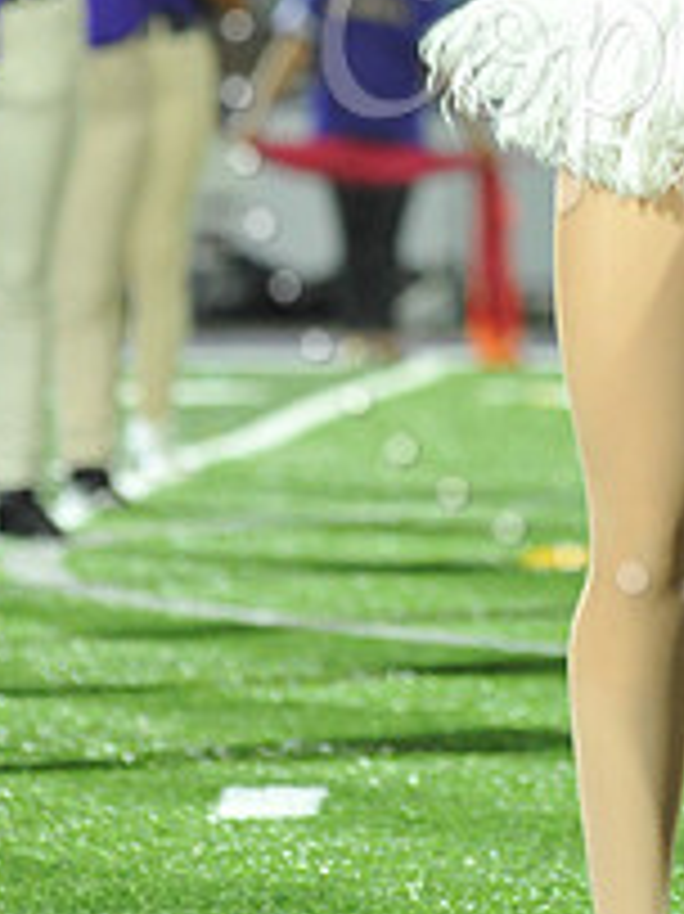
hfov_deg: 2.7
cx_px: 765
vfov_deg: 3.6
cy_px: 59
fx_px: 14479
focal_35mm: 549
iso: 4000
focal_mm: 200
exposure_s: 1/250
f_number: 5.6
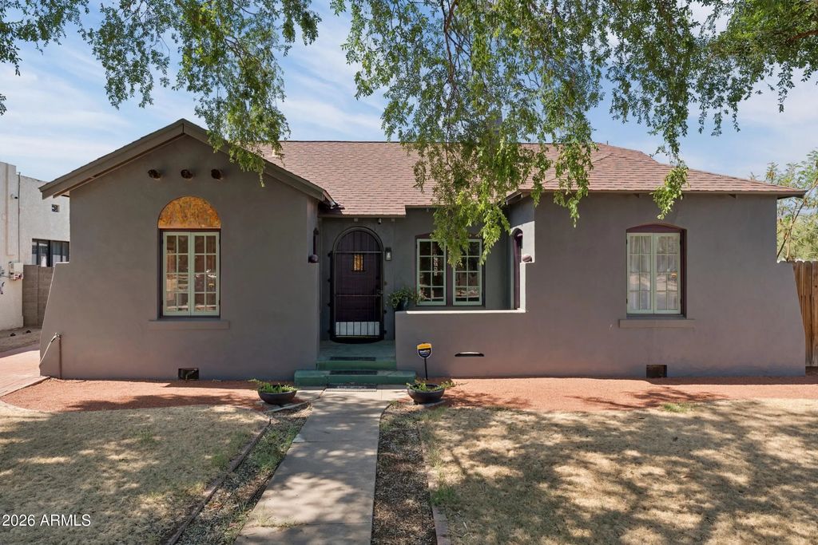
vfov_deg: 53.1
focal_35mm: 24
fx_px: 545
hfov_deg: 73.7
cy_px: 272
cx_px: 409
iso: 100
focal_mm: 24
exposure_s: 1/80
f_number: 9
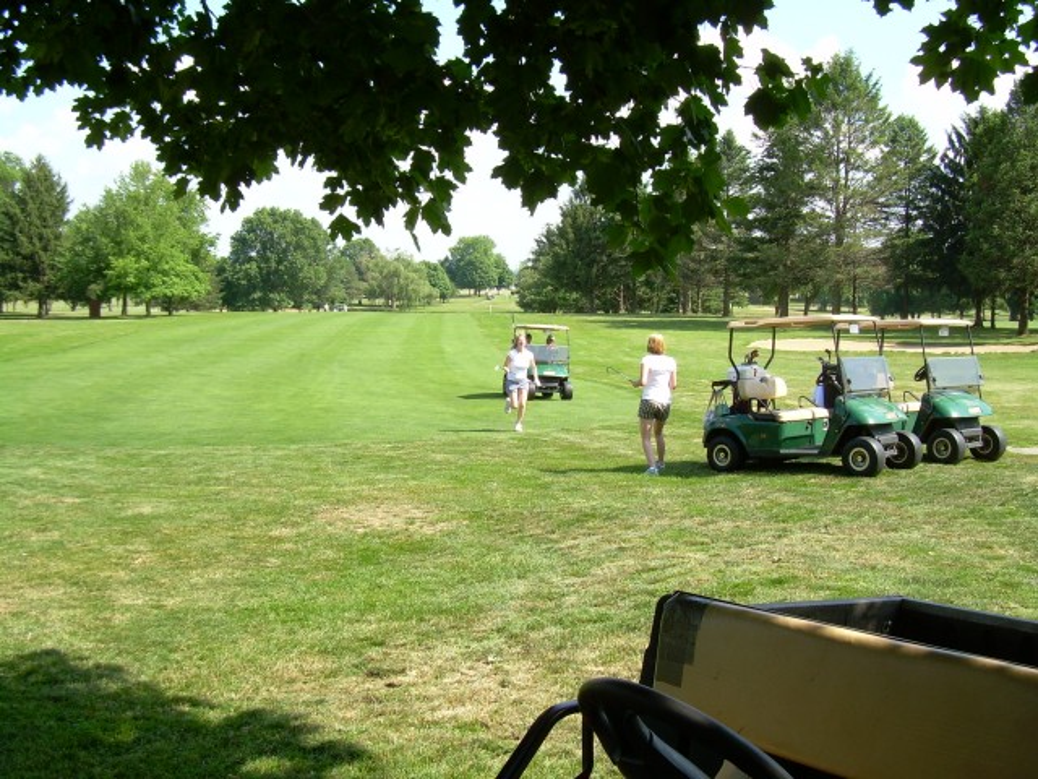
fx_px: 1139
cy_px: 390
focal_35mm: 38
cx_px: 519
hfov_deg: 49.0
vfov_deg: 37.7
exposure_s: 1/162
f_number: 4.6
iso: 50
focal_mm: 6.3
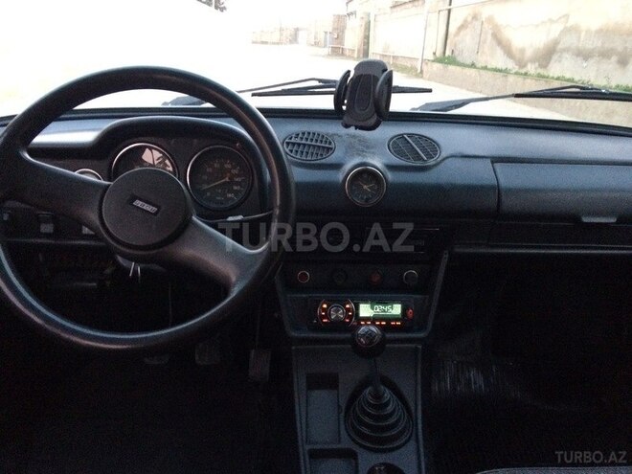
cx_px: 316
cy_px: 237
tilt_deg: -20.8
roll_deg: -0.3
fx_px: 529
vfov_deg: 48.2
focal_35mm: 29
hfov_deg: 61.7
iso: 400
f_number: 2.2
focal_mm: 4.15
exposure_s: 1/17
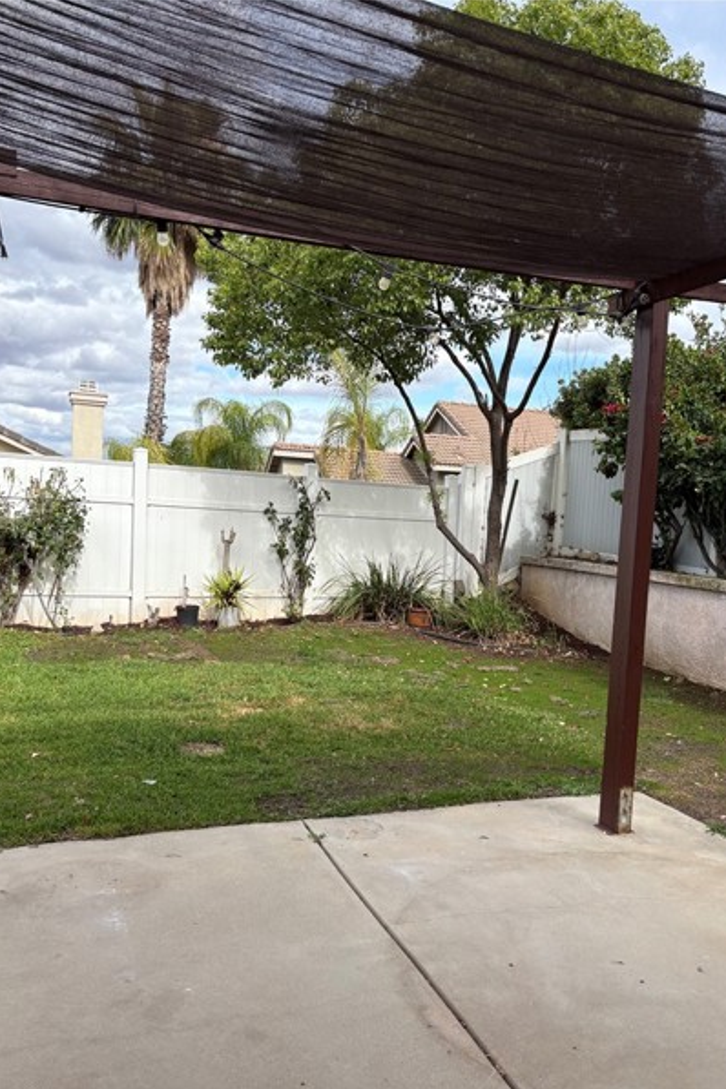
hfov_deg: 44.9
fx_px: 877
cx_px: 403
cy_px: 582
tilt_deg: -4.9
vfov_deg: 63.6
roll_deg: -3.2
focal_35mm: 29
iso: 50
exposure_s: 1/2364
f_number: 1.6
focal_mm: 5.96
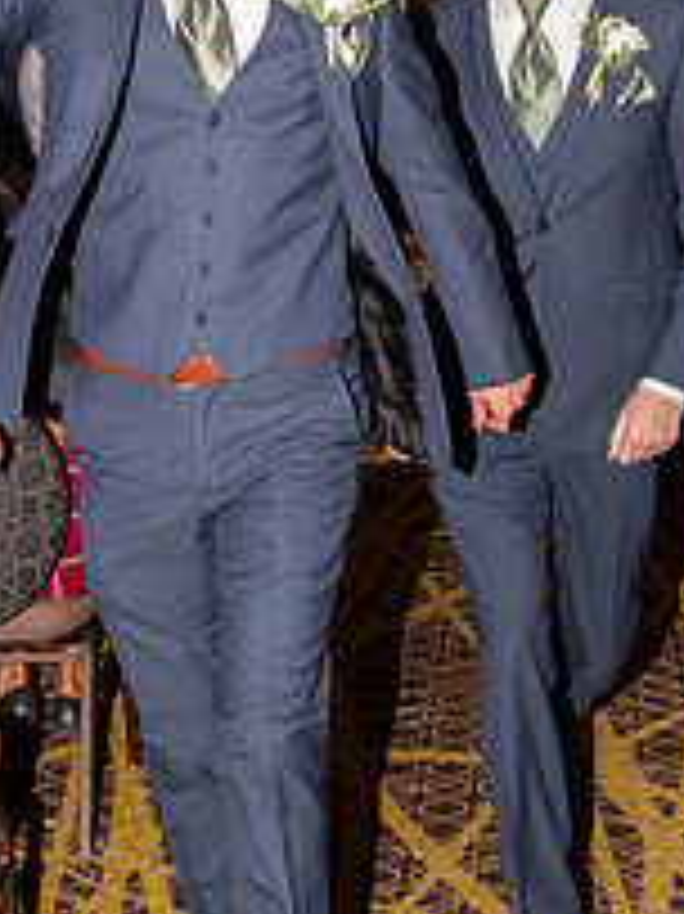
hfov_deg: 15.4
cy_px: 270
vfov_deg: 20.3
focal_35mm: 96
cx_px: 418
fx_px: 2532
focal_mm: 45
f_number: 7.1
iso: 1000
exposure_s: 1/160
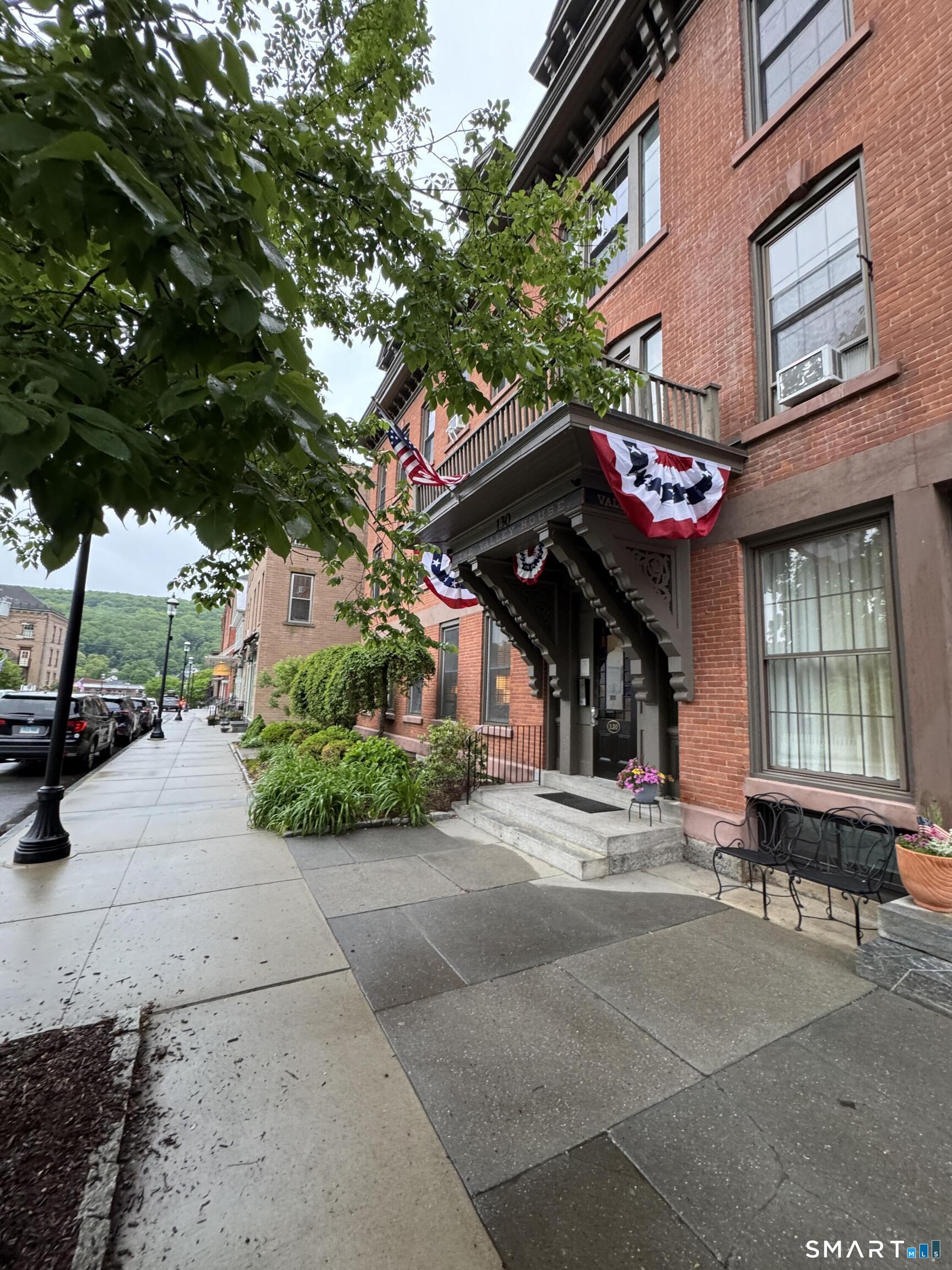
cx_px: 476
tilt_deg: +7.1
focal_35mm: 14
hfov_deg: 85.7
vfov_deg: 102.1
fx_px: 513
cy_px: 635
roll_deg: -2.2
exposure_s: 1/66
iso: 320
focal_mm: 2.22
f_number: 2.2
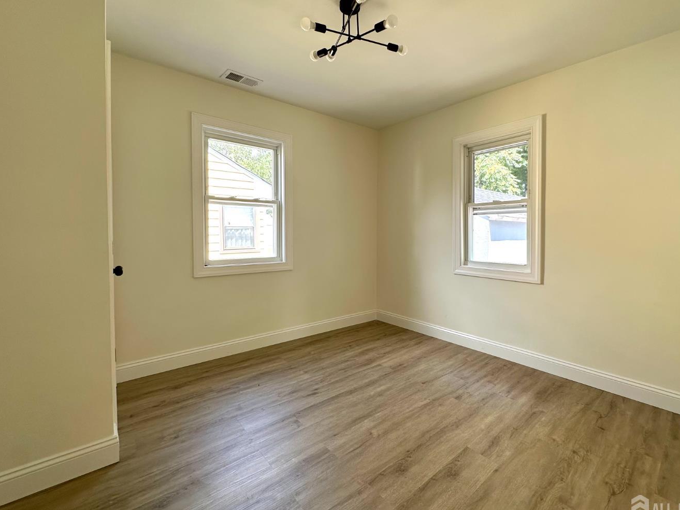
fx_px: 314
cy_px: 241
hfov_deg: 94.3
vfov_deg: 78.0
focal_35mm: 16
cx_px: 371
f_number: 2.2
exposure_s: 1/99
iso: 50
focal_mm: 2.22
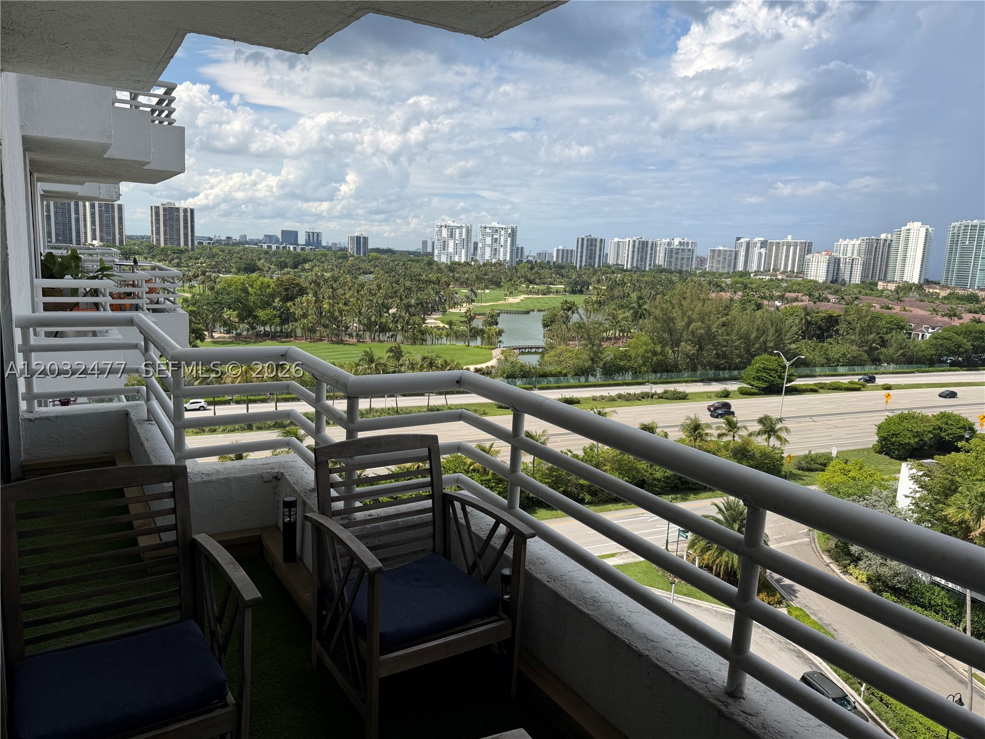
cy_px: 370
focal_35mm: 24
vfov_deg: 56.8
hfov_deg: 71.6
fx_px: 683
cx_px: 492
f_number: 1.78
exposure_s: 1/5319
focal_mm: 6.76
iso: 80
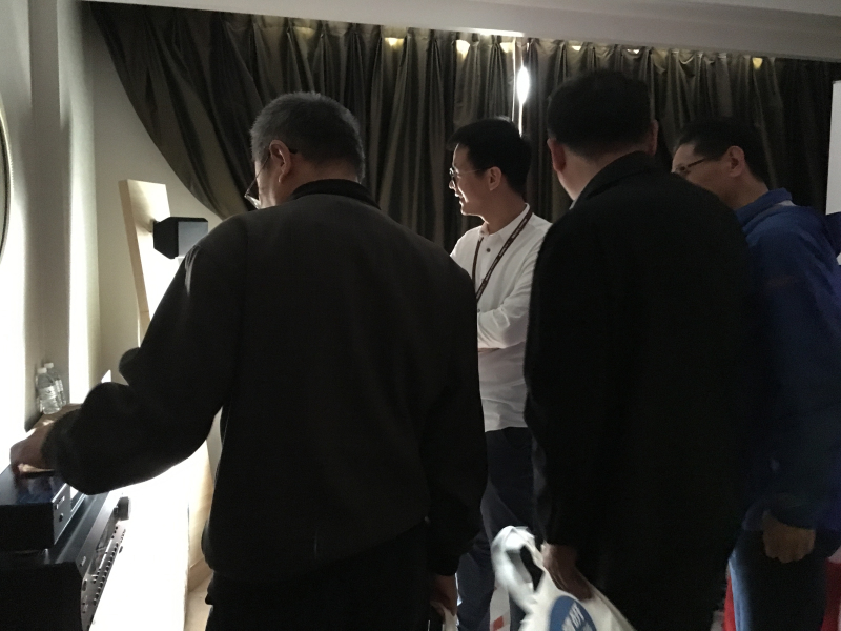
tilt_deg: -6.1
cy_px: 316
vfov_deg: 48.2
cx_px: 420
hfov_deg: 61.7
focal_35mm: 29
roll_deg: +0.1
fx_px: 705
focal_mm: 4.15
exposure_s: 1/17
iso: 1250
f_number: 2.2
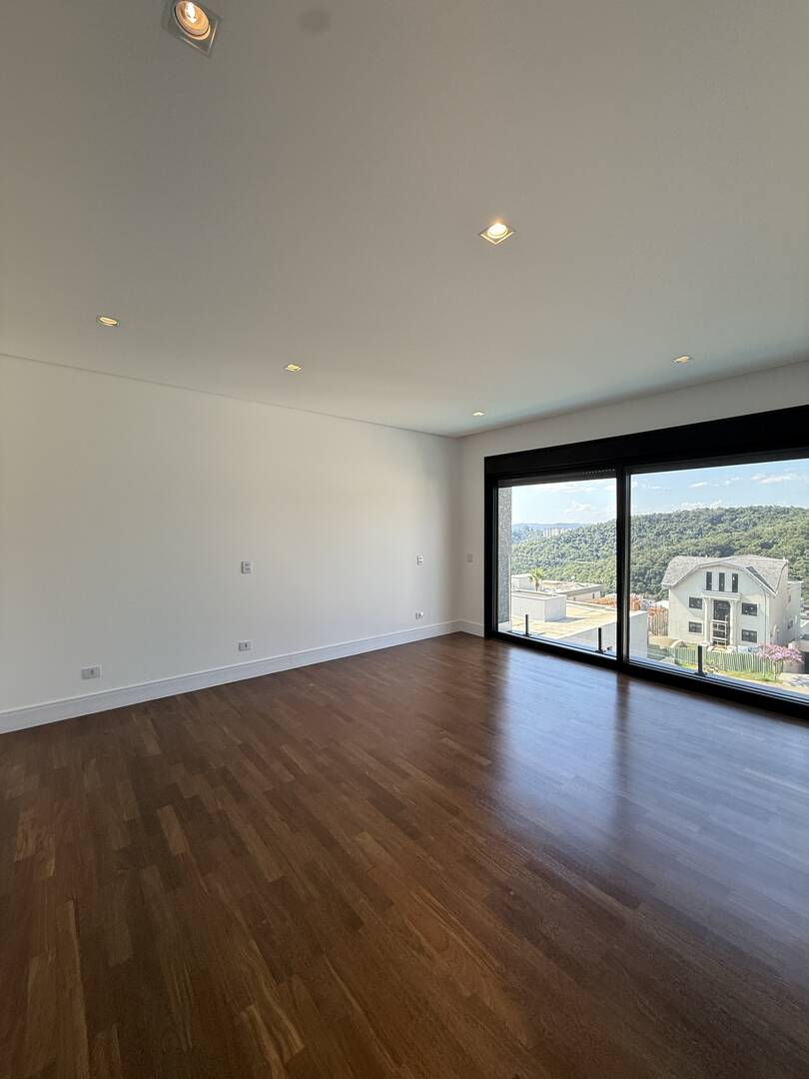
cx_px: 404
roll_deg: -1.1
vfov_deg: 102.1
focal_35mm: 14
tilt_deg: -0.9
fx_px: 436
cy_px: 540
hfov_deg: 85.7
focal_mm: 2.22
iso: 64
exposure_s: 1/279
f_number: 2.2
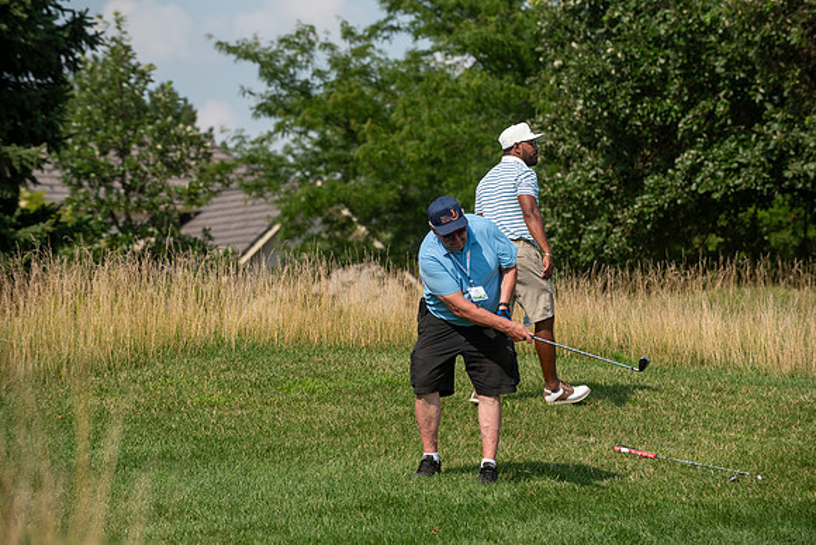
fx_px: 3854
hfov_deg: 12.1
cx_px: 408
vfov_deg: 8.1
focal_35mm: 170
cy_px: 272
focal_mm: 170
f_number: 5
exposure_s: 1/2500
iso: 250
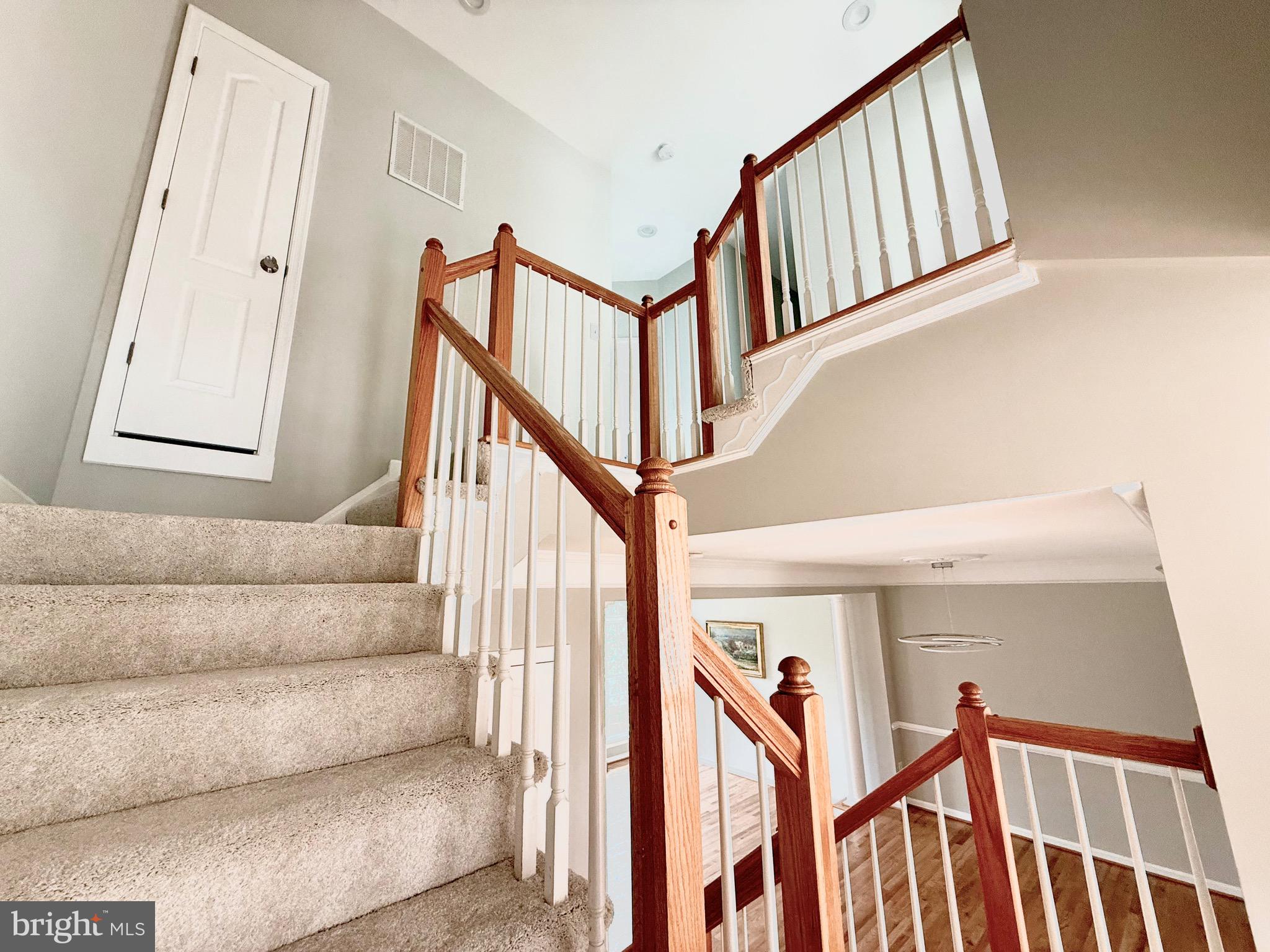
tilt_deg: +12.3
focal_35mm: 14
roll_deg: +1.0
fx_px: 514
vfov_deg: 85.7
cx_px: 635
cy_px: 476
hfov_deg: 102.1
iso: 250
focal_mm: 2.22
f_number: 2.2
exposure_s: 1/99
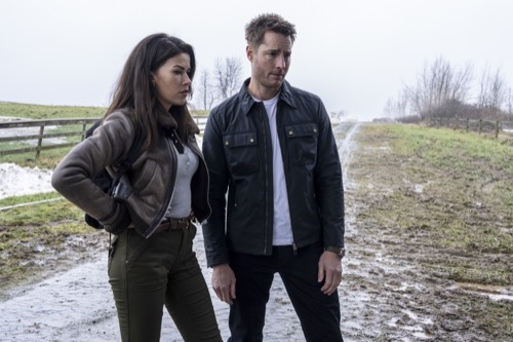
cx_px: 256
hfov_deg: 48.5
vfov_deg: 33.4
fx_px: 570
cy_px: 171
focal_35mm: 40
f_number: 8
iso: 1250
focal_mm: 40
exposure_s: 1/50
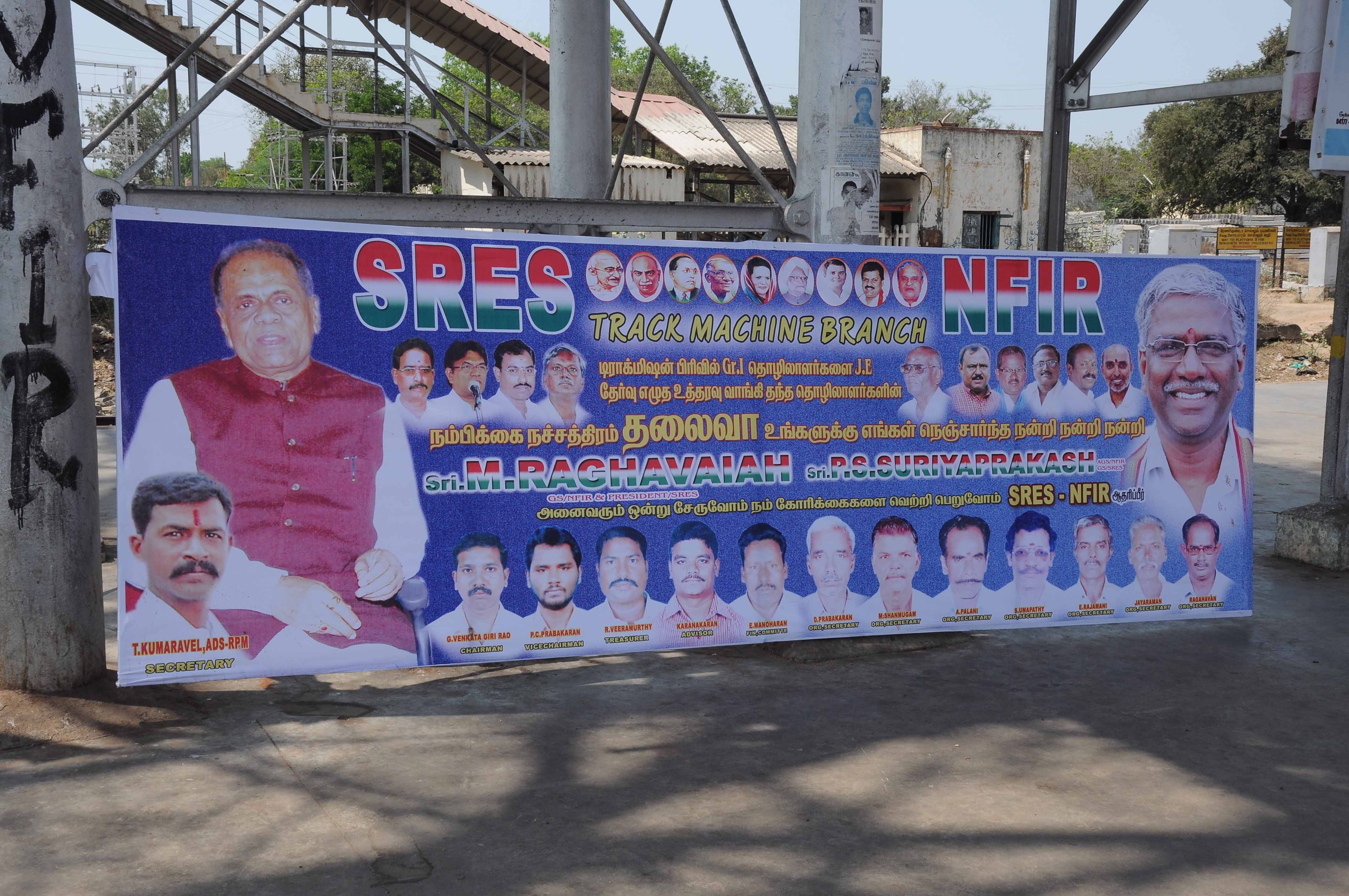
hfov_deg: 46.4
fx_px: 1572
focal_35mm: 42
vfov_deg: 31.8
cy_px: 448
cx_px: 674
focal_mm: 28
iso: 250
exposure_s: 1/125
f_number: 18
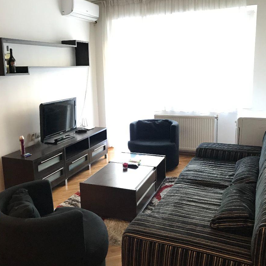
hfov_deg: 48.4
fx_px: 296
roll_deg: +1.6
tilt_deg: -11.4
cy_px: 130
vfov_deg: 48.4
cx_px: 122
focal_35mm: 34
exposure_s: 1/14
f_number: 1.8
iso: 100
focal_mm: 3.99
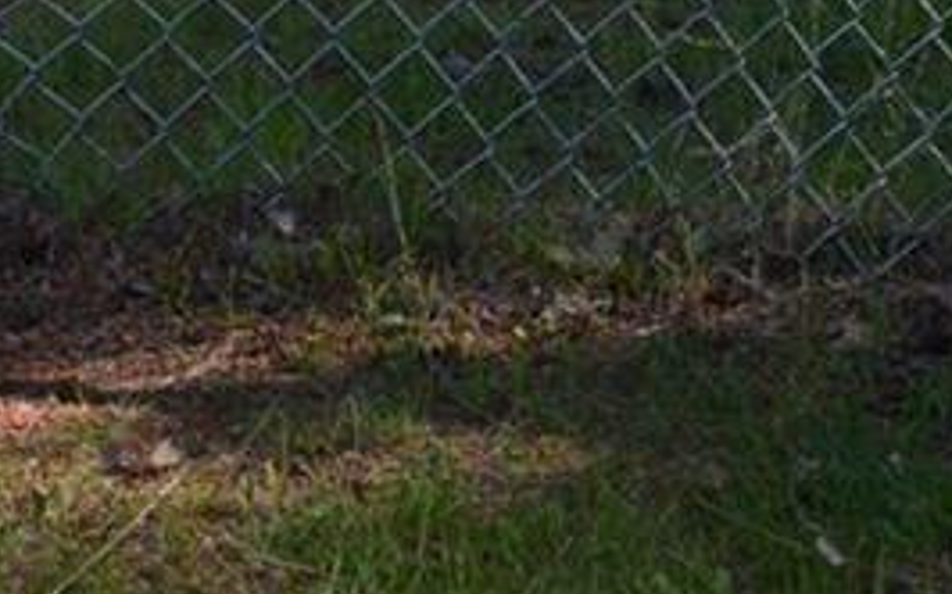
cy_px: -617
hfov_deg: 9.1
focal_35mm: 224
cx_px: 1399
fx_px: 5809
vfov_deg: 5.7
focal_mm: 38
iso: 400
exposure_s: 1/250
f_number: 10
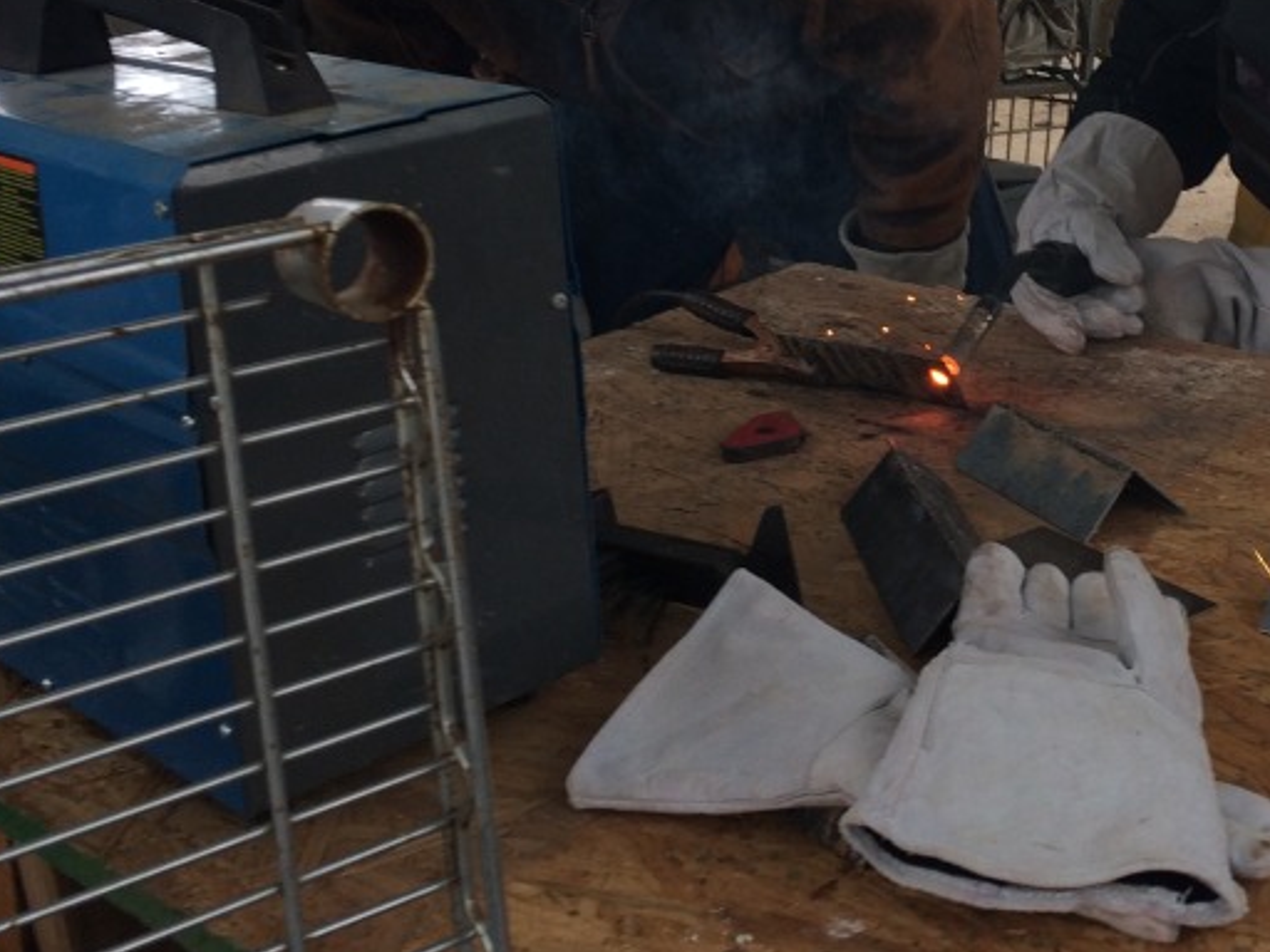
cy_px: 124
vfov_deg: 24.6
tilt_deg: -13.7
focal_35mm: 58
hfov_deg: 32.9
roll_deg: +5.9
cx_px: 878
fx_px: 2128
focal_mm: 4.15
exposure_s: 1/60
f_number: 2.2
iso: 32
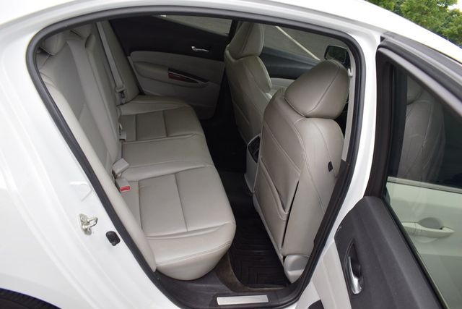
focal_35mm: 27
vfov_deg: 48.0
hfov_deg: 67.4
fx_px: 347
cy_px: 154
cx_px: 231
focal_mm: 18
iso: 200
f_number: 5.6
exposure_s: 1/250
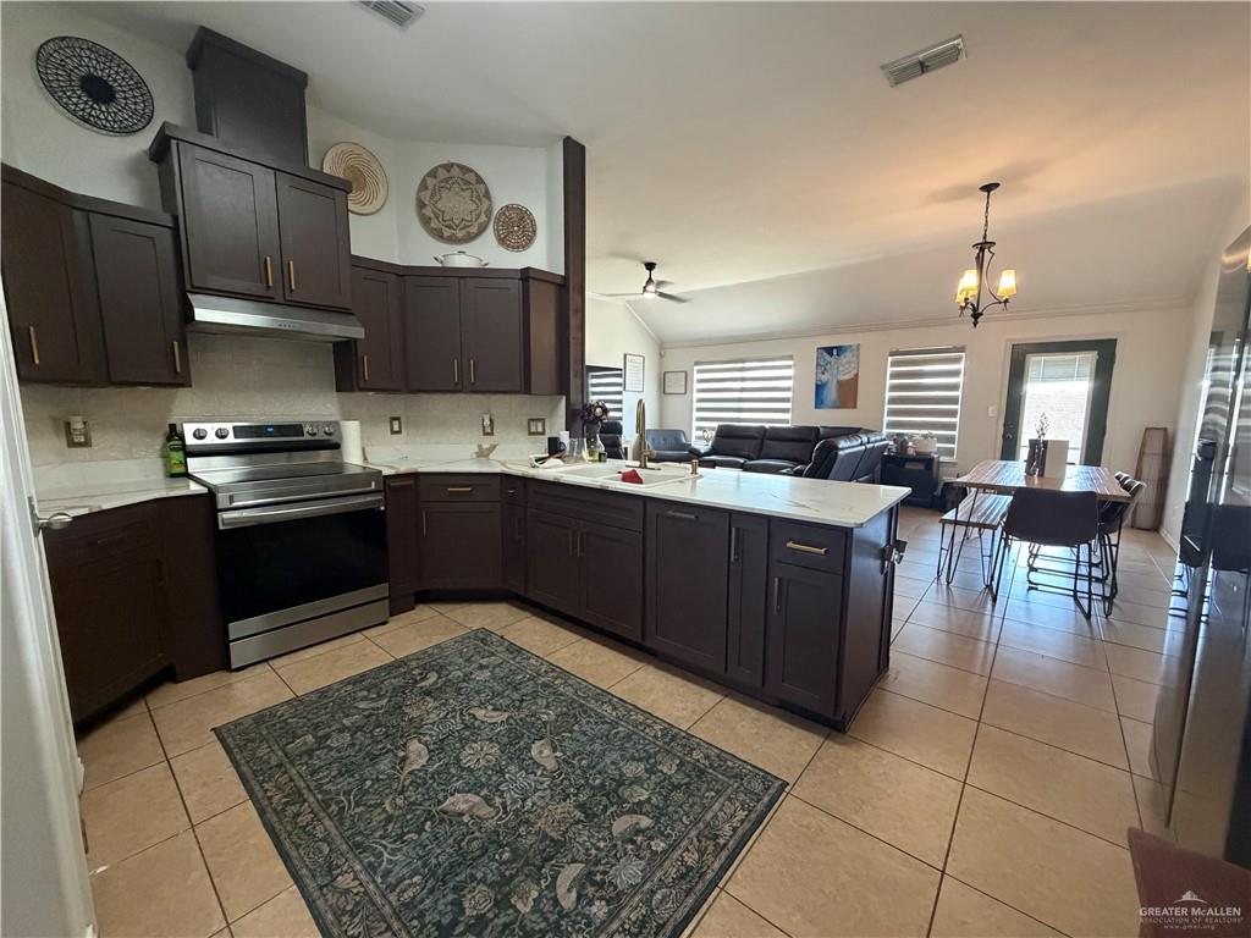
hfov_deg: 102.1
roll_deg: +0.0
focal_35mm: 14
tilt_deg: -6.5
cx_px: 626
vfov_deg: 85.7
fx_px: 506
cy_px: 469
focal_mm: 2.22
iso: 640
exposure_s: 1/60
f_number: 2.2
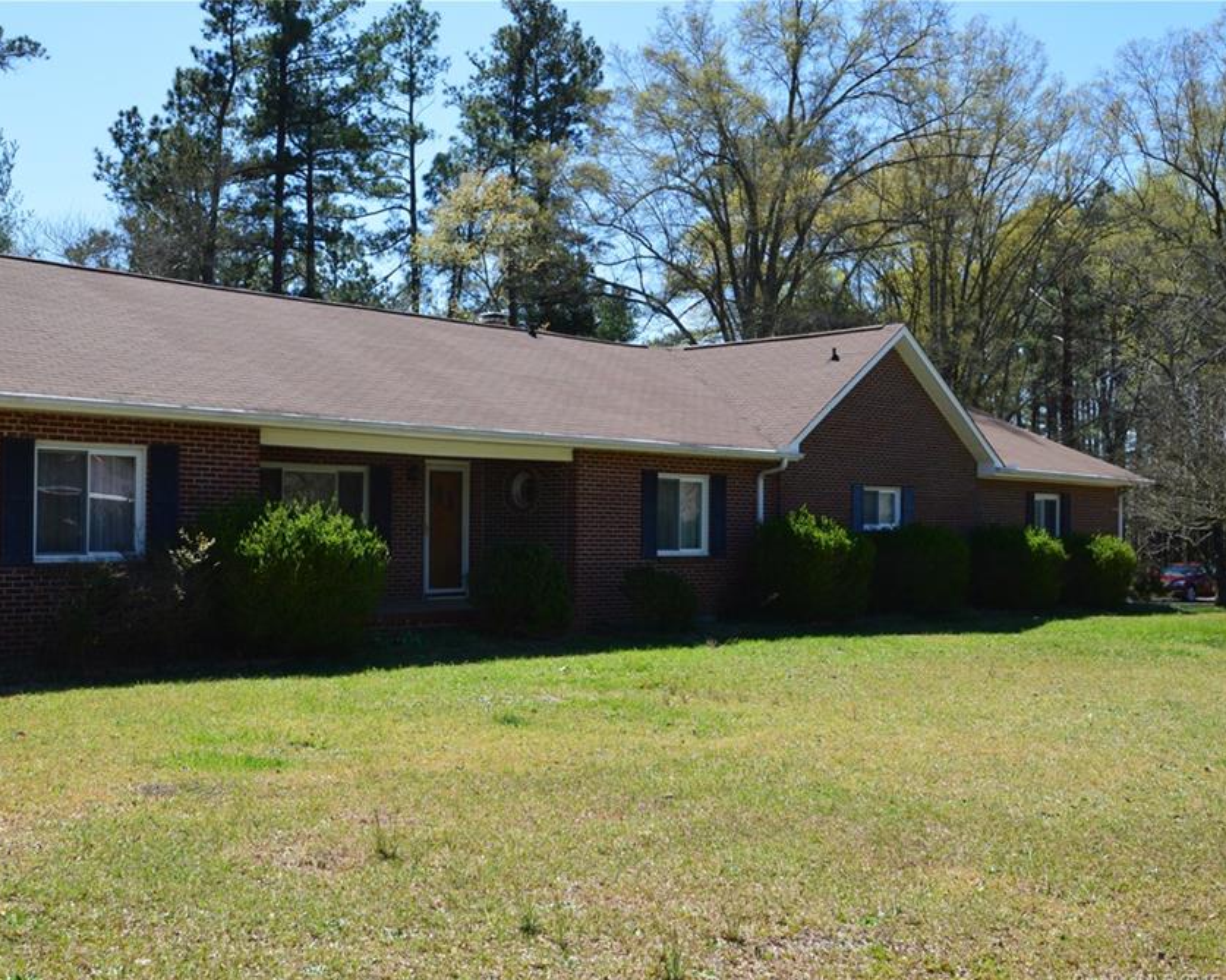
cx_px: 480
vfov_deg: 37.7
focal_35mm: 40
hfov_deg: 46.0
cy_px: 497
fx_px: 1435
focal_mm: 23
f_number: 10
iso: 400
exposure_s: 1/320
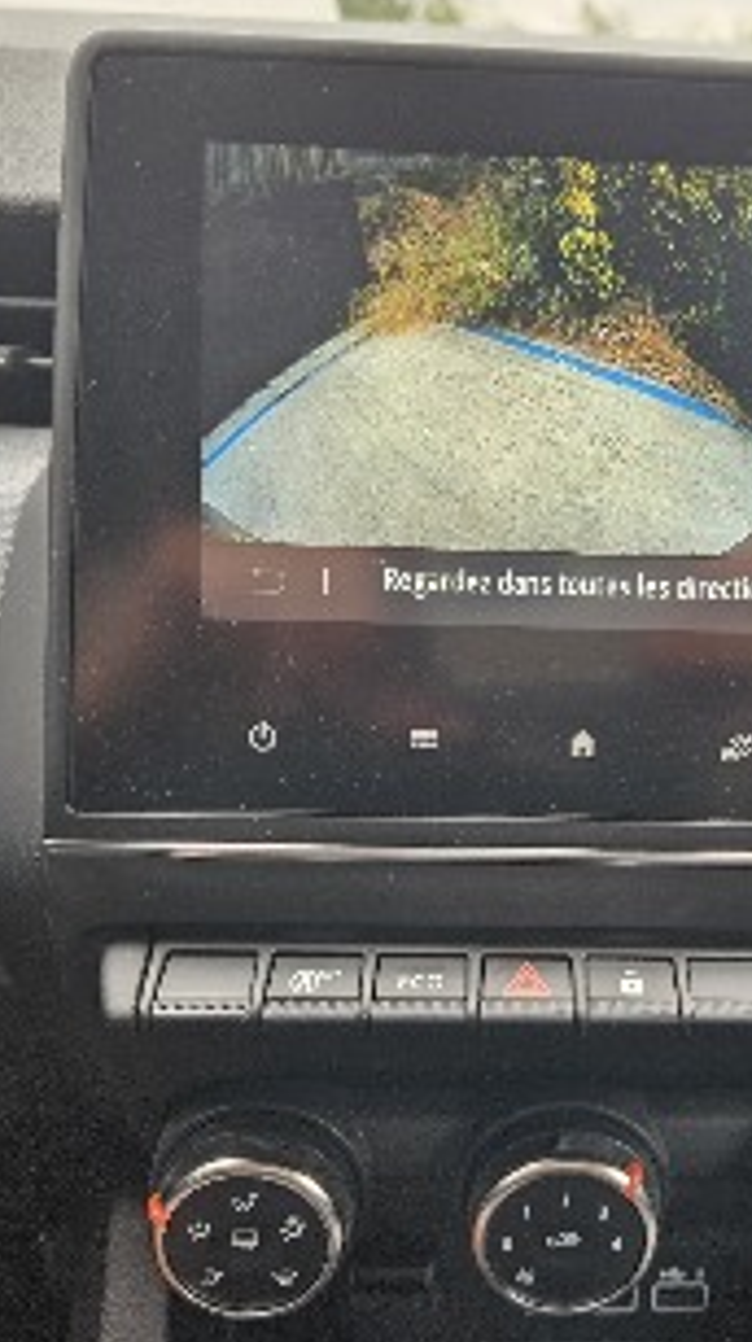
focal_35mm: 34
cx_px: 555
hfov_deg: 33.9
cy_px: 669
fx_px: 1209
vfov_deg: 58.1
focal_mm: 5.4
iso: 80
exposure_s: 1/54.3
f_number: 1.8
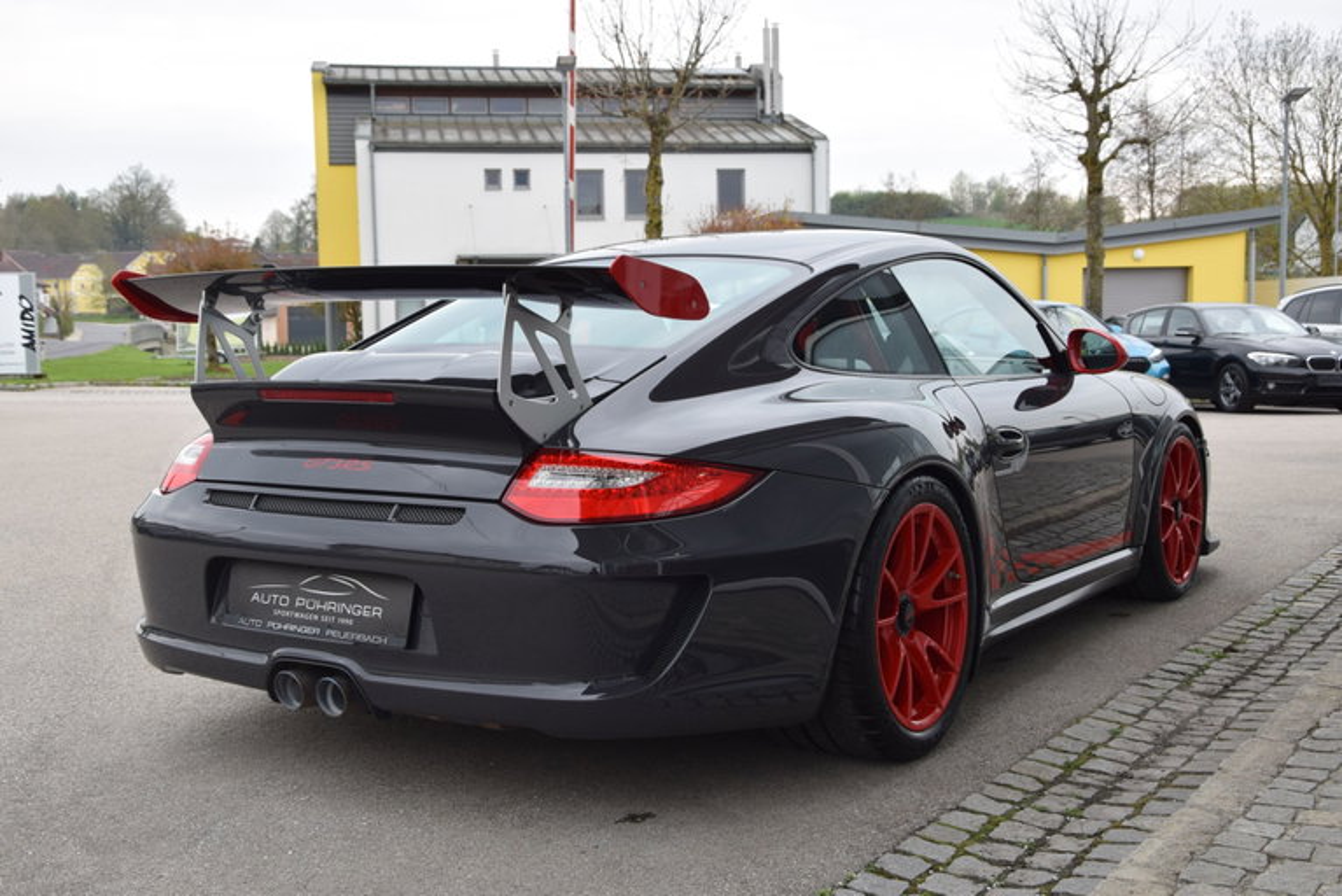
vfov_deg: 31.9
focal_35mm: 42
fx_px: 1566
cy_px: 448
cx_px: 671
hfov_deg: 46.4
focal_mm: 28
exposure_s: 1/250
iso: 360
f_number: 8
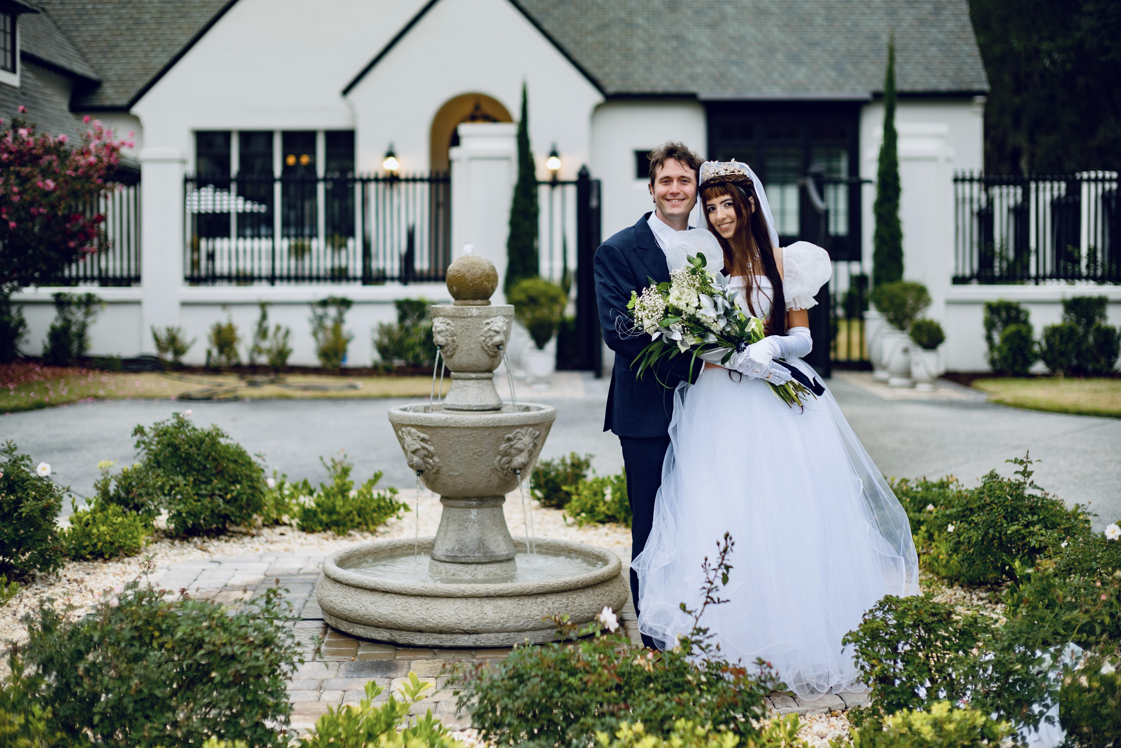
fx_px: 1557
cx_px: 560
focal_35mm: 50
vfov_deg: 27.0
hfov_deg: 39.6
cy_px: 374
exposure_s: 1/50
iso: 100
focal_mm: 50
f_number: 5.6
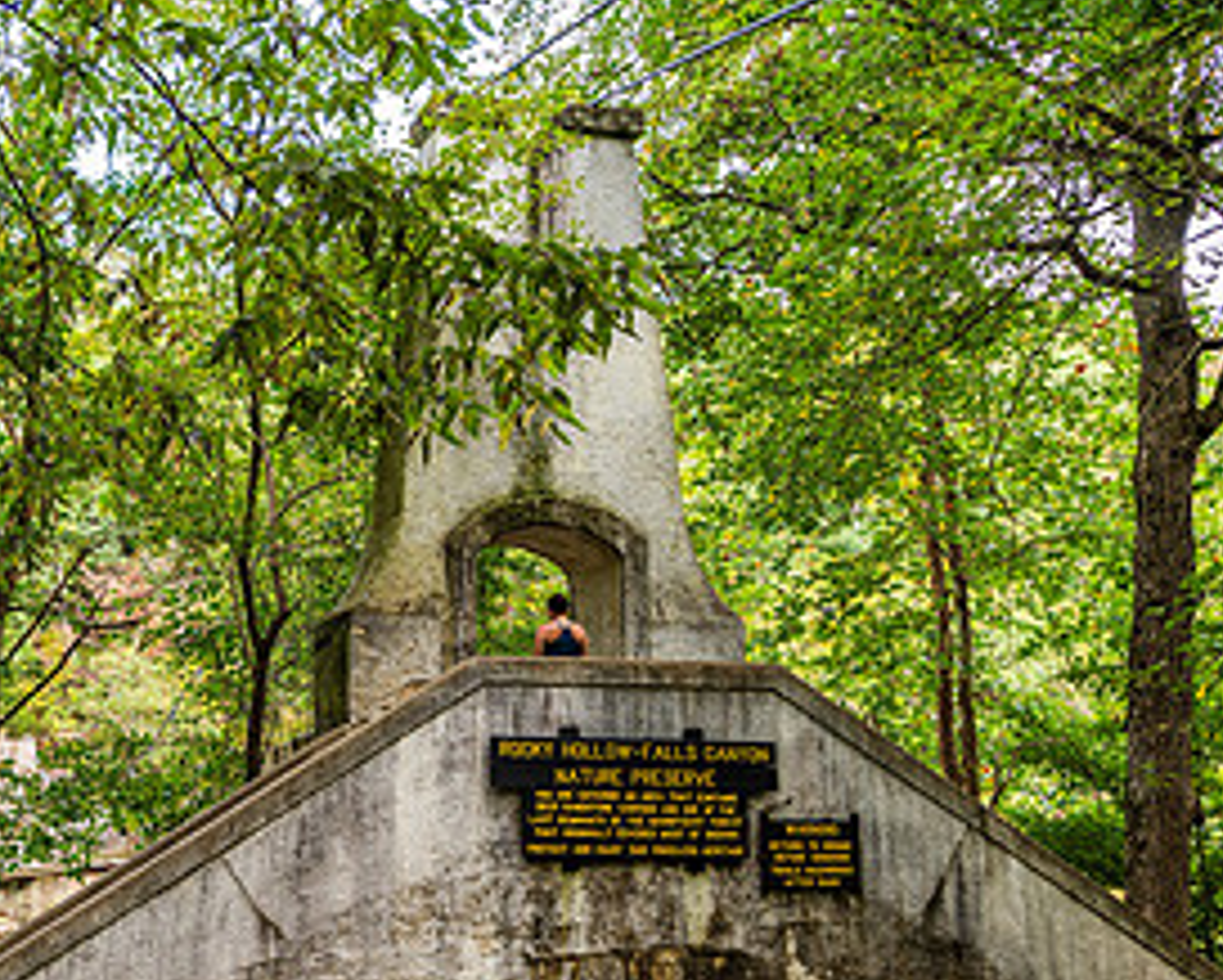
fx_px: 1739
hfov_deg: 37.6
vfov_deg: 30.7
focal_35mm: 48
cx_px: 274
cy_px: 784
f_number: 2.8
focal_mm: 24
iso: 72
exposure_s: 1/100
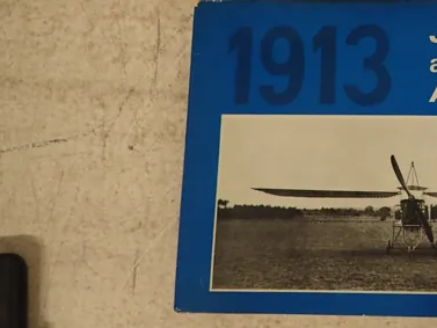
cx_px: 431
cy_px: 9
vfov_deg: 26.3
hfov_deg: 33.3
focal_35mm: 53
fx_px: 669
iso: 320
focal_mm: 4.5
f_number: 2
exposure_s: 1/30
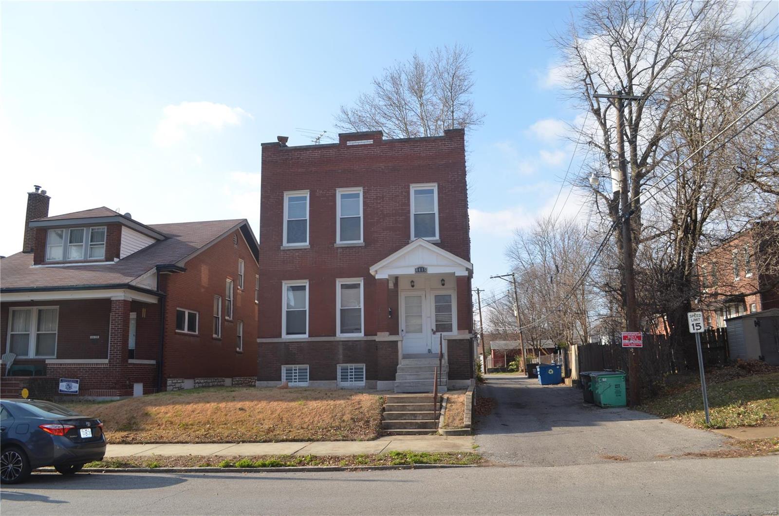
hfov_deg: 67.5
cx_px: 390
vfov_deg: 47.7
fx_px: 583
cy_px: 258
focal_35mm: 27
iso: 100
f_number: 8
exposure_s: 1/200
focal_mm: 18
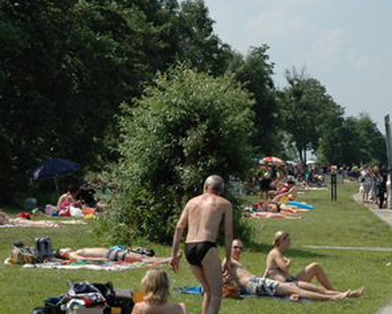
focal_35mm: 125
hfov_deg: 15.3
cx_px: 286
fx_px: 1451
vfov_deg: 12.3
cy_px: 188
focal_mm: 52
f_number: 10
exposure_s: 1/400
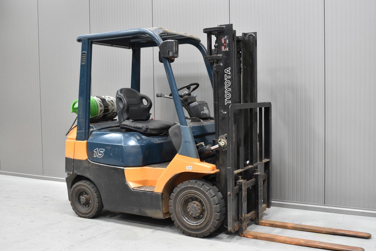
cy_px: 126
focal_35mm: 40
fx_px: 423
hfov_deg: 47.9
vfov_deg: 33.0
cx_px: 188
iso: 1250
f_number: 5.6
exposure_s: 1/20
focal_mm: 27
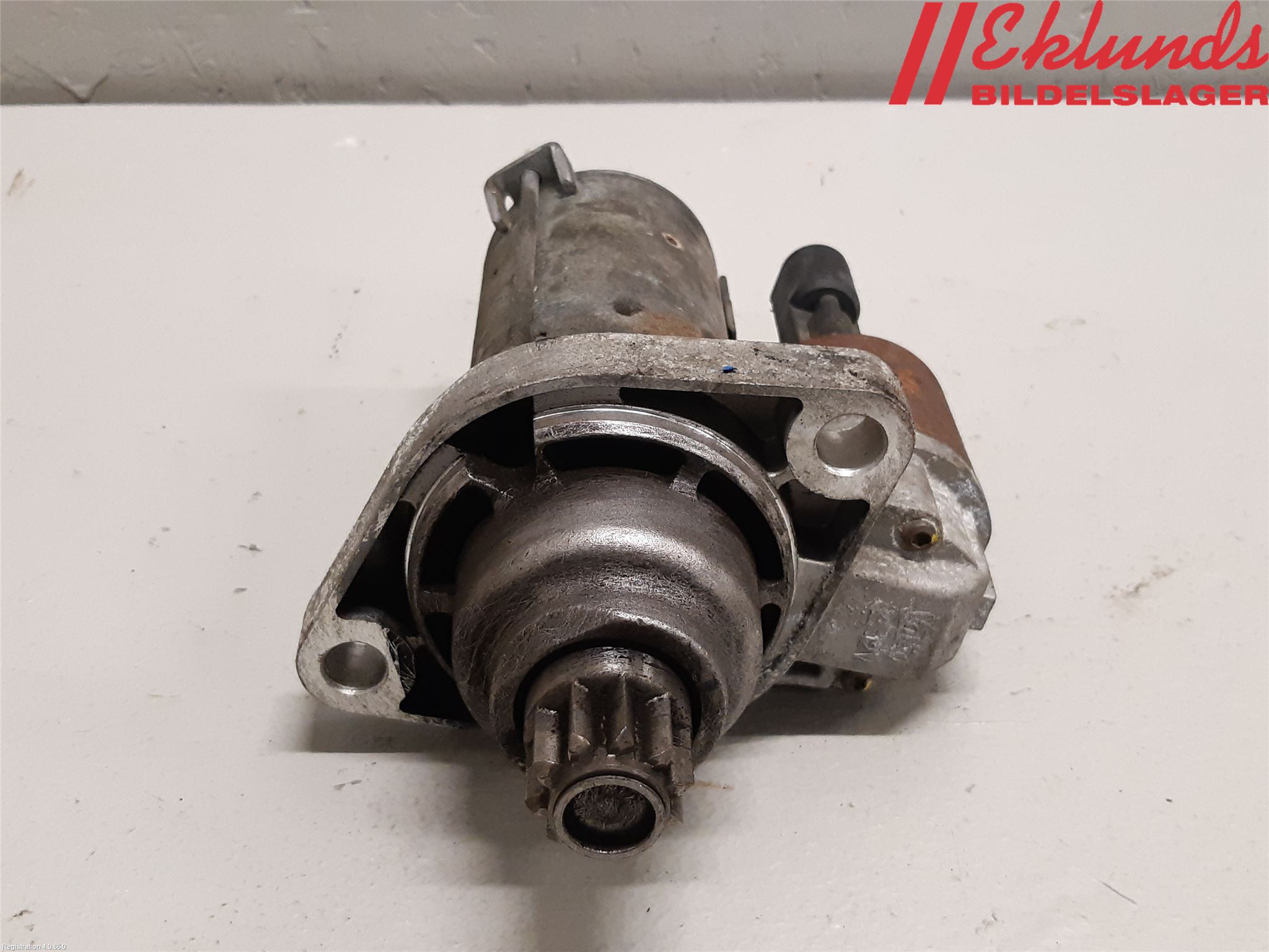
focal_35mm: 26
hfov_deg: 67.3
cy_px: 476
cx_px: 634
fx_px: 953
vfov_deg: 53.1
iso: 250
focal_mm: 3.93
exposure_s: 1/50
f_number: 1.7
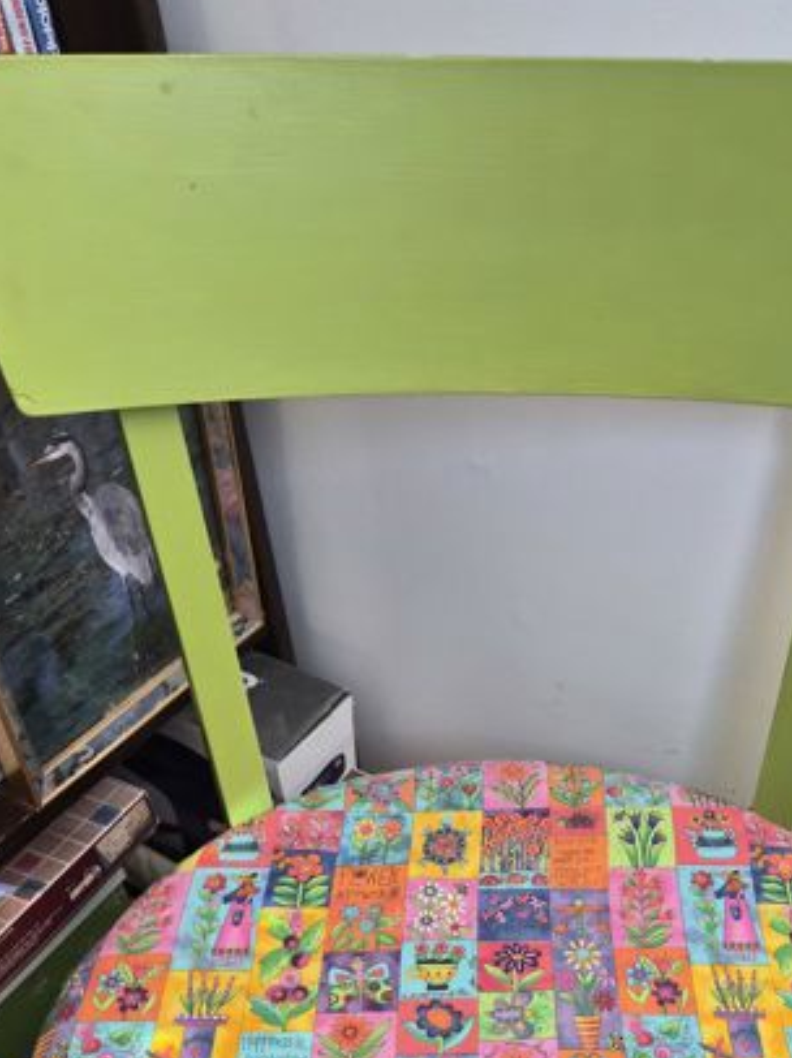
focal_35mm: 38
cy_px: 842
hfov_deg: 37.4
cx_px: 513
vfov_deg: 46.5
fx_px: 1160
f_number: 1.8
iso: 500
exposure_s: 1/120
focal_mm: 5.4
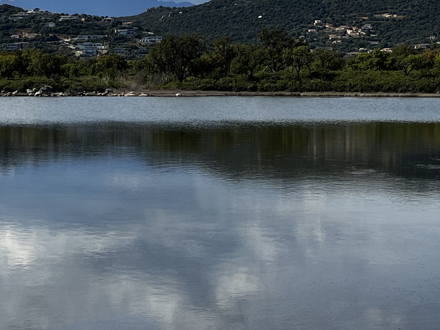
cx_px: 167
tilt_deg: -0.1
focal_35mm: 89
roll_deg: -0.1
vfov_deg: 16.5
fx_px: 1131
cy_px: 94
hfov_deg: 22.0
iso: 50
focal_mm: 5.7
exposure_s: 1/6579
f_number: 1.5
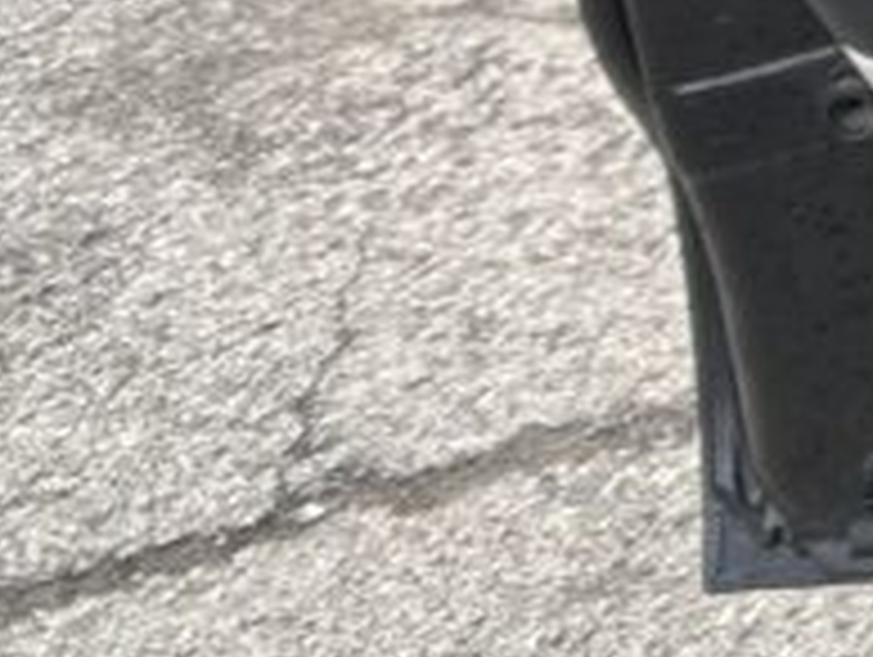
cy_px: -878
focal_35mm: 137
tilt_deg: -25.0
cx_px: 2052
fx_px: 3459
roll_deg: +2.0
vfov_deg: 9.7
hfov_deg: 11.9
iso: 50
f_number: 1.5
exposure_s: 1/448
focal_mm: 5.7
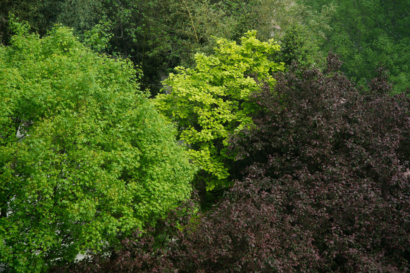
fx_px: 1378
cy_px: 136
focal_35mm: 121
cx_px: 205
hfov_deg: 16.9
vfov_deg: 11.3
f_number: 6.3
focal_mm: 121
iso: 125
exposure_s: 1/160
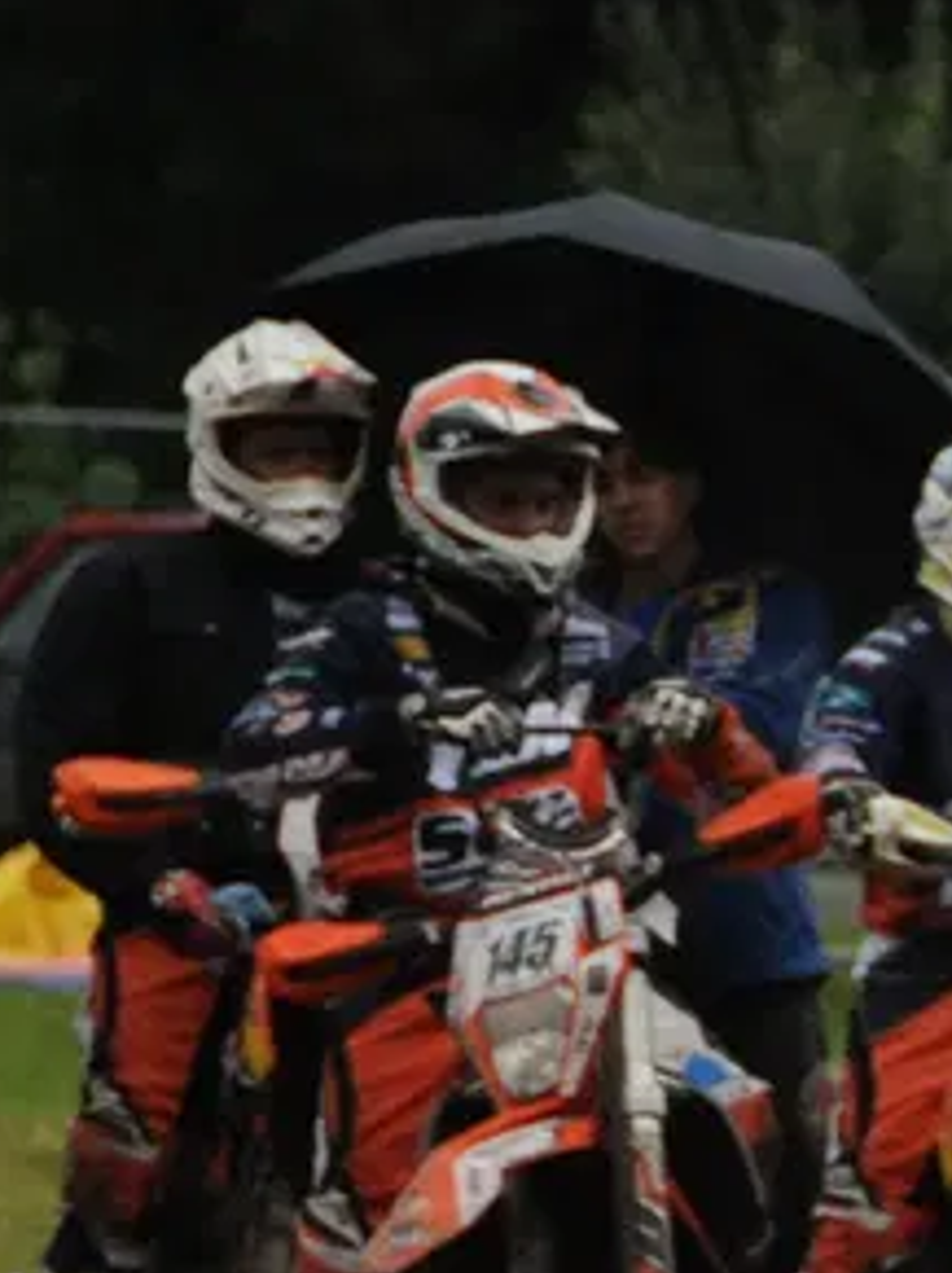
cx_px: 2536
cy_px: 1530
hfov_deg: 1.7
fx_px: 32867
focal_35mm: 895
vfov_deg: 2.2
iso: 800
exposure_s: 1/800
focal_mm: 150
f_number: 5.6
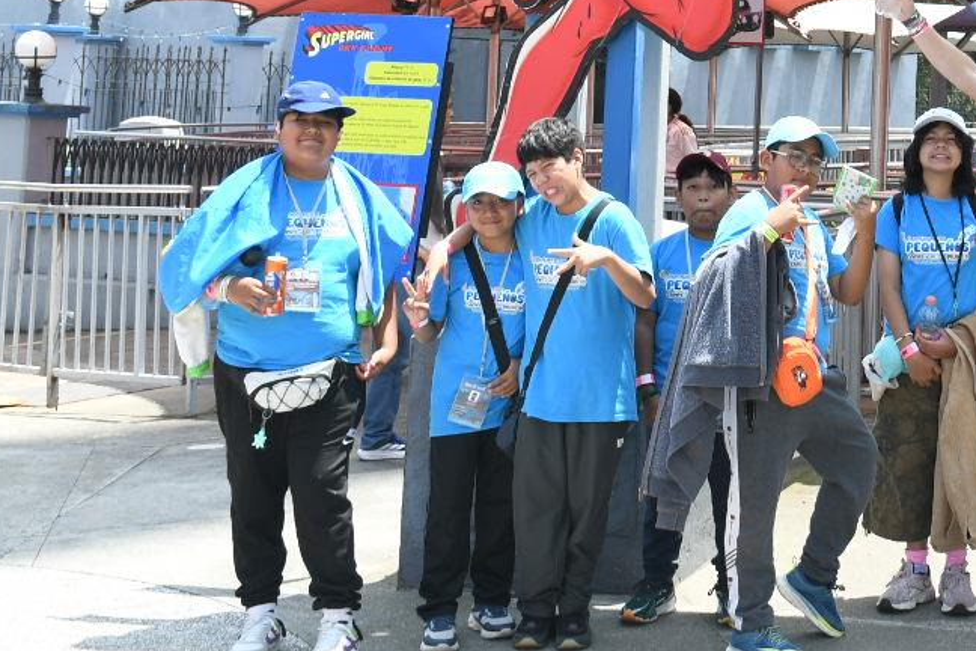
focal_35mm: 75
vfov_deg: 17.3
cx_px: 1133
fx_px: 2033
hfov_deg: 24.7
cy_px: -148
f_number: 7.1
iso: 125
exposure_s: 1/125
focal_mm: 20
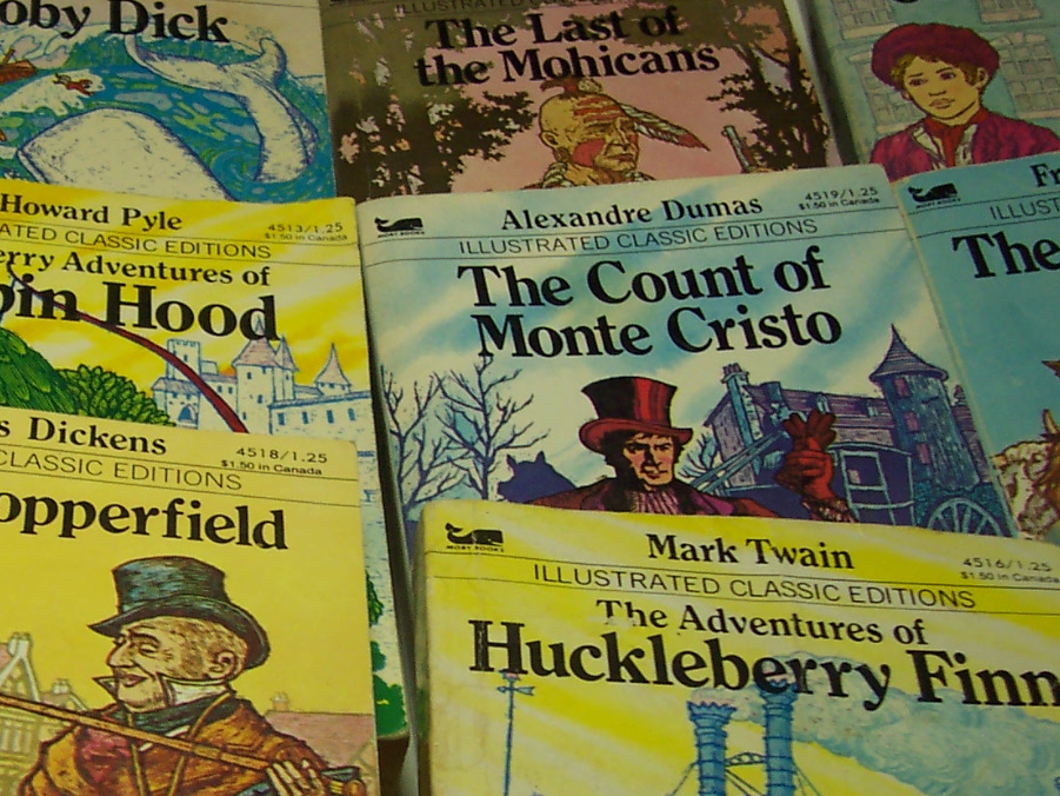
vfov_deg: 21.4
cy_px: 601
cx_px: 276
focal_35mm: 68
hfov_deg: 28.2
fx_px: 2083
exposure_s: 1/90
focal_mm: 5.6
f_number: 2.8
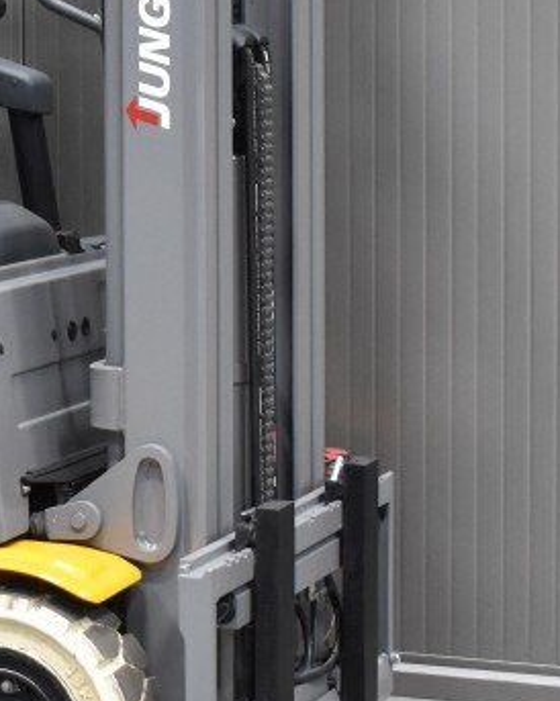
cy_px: 153
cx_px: -116
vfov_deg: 13.9
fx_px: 2862
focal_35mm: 138
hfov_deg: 11.0
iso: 1600
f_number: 4.2
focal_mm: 28
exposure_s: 1/60
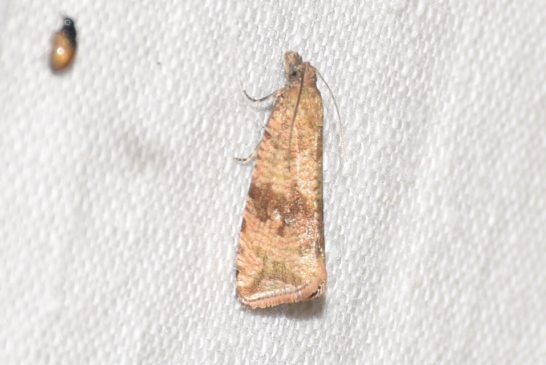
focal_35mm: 210
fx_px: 3188
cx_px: 273
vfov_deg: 6.6
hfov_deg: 9.8
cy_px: 182
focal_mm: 140
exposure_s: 1/160
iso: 100
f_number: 13
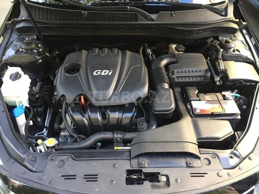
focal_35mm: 29
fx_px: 217
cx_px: 130
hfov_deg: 61.7
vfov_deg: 48.2
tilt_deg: -45.6
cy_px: 97
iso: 64
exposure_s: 1/33
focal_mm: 4.15
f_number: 2.2
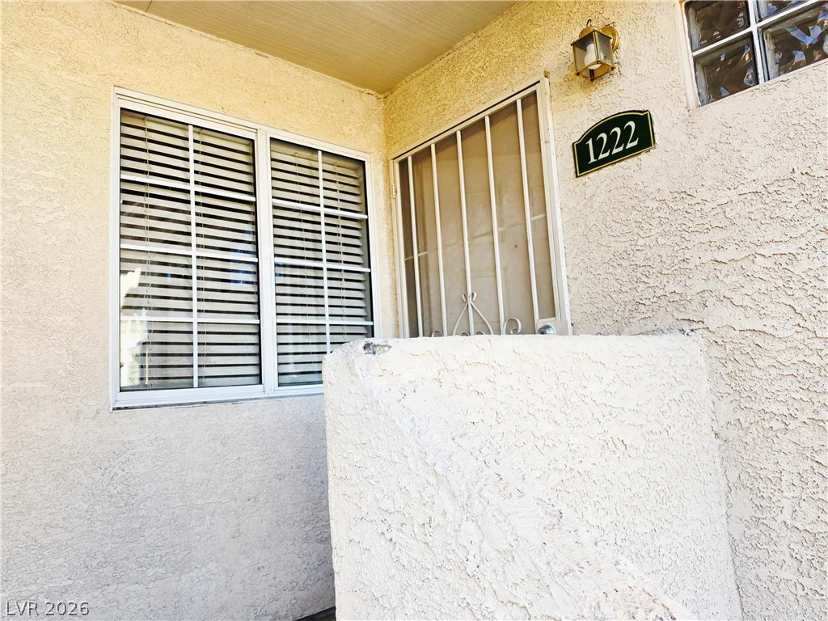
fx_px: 550
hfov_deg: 73.9
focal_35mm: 23
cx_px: 414
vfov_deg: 58.9
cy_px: 310
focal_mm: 6.5
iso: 25
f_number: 1.4
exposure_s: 1/370
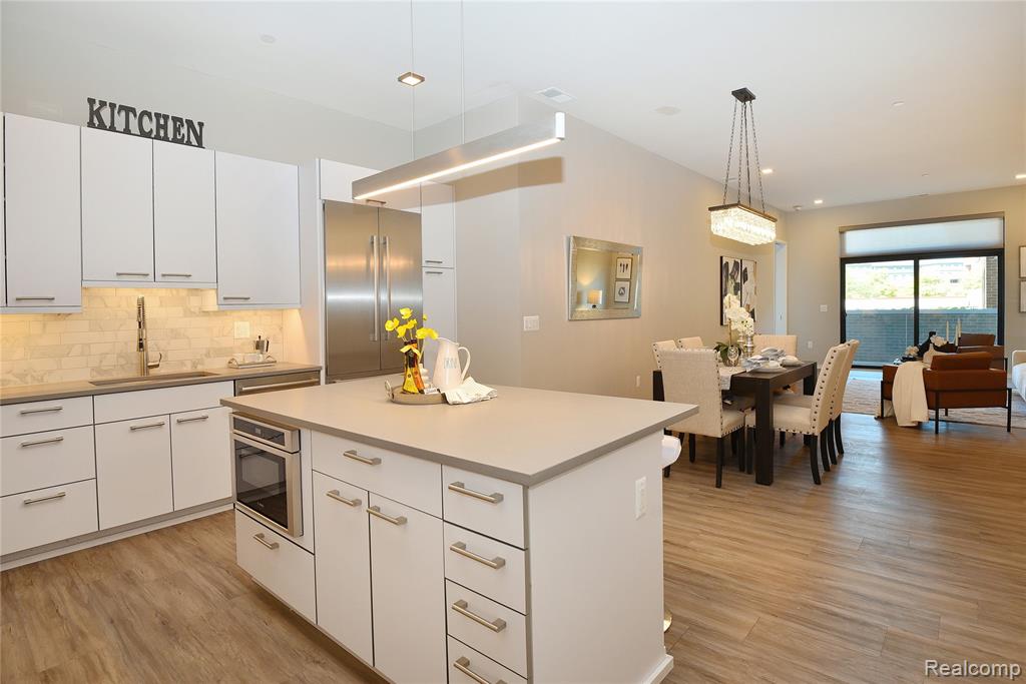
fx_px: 485
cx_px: 513
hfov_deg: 93.3
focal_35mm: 17
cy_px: 342
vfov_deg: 70.5
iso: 400
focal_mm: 17
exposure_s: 1/60
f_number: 6.3
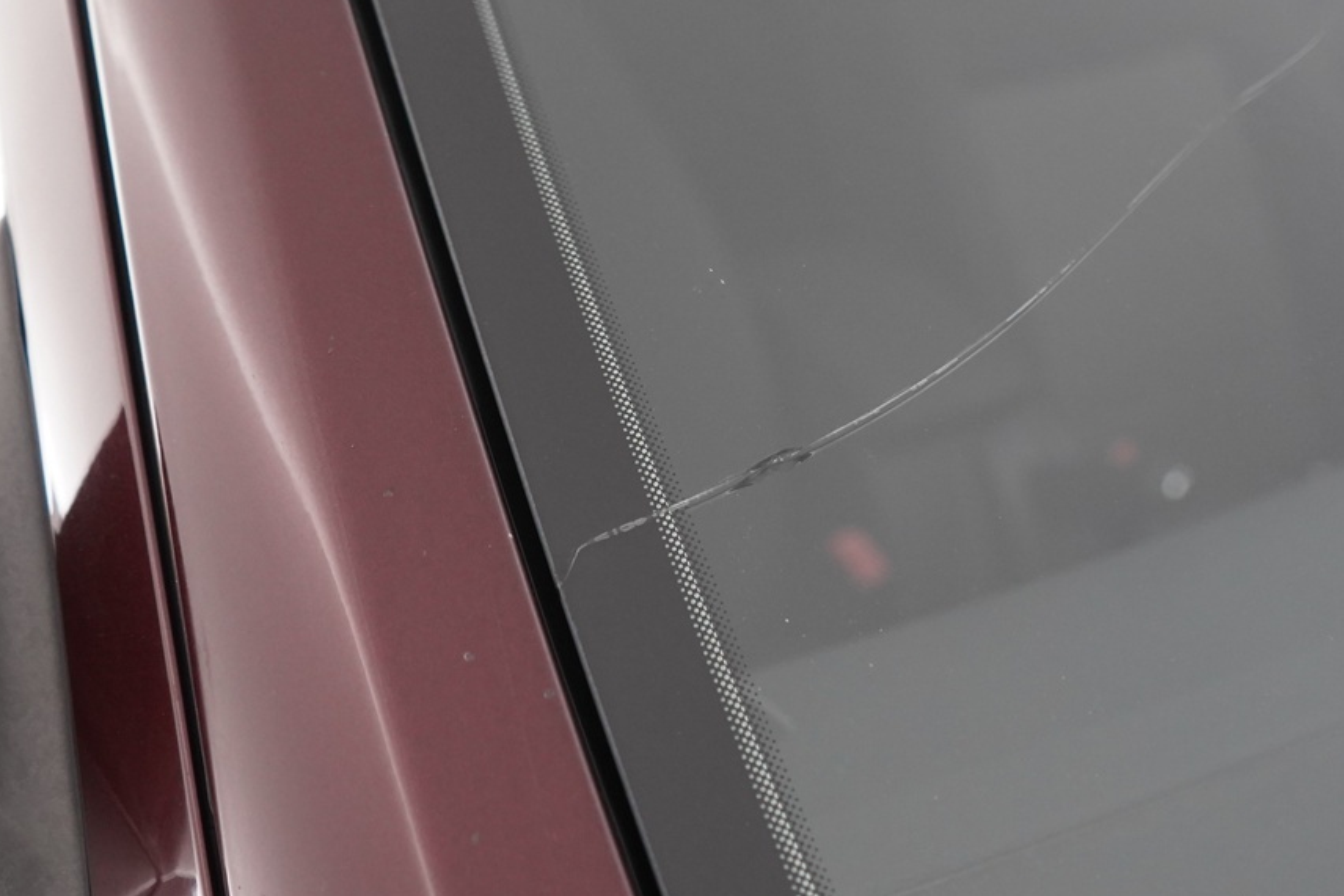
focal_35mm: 53
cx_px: 959
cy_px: 295
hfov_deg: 36.9
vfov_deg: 25.4
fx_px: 1979
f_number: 3.5
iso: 2000
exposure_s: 1/40
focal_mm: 28
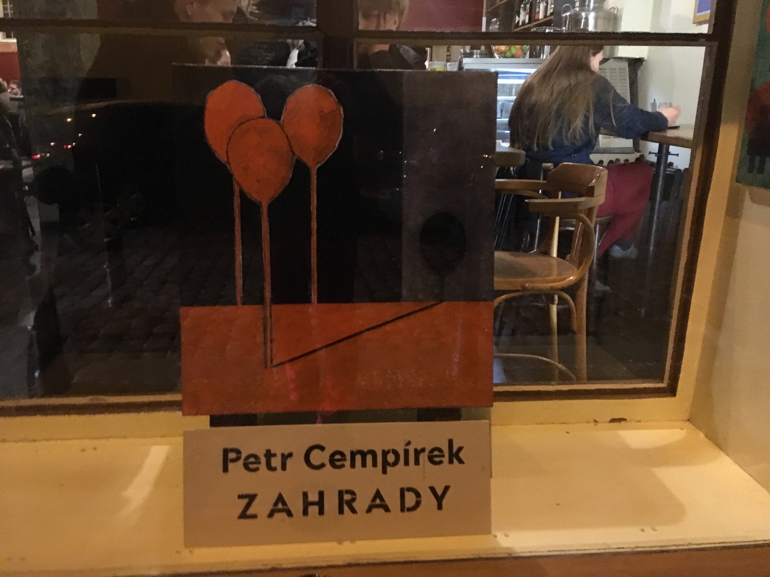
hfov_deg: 61.7
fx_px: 645
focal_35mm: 29
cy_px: 288
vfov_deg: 48.2
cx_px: 385
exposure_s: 1/17
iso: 800
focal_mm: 4.15
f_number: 2.2
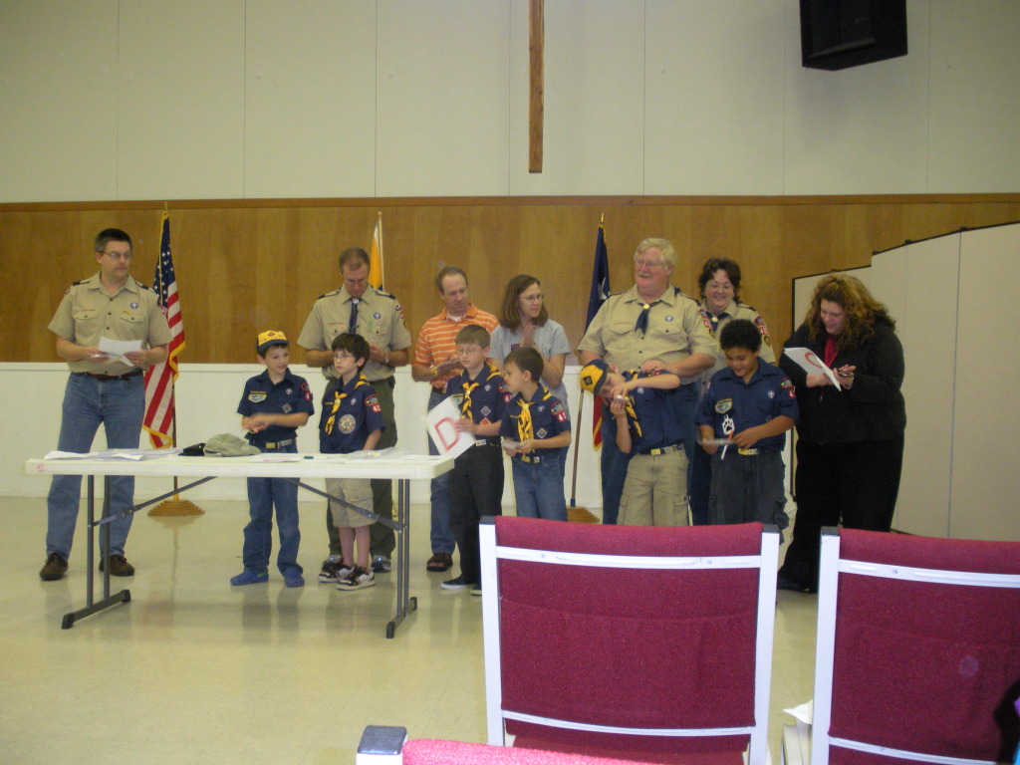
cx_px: 510
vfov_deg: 39.7
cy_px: 382
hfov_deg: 51.4
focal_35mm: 36
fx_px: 1061
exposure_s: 1/31.1
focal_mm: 6.3
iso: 287
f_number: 3.5
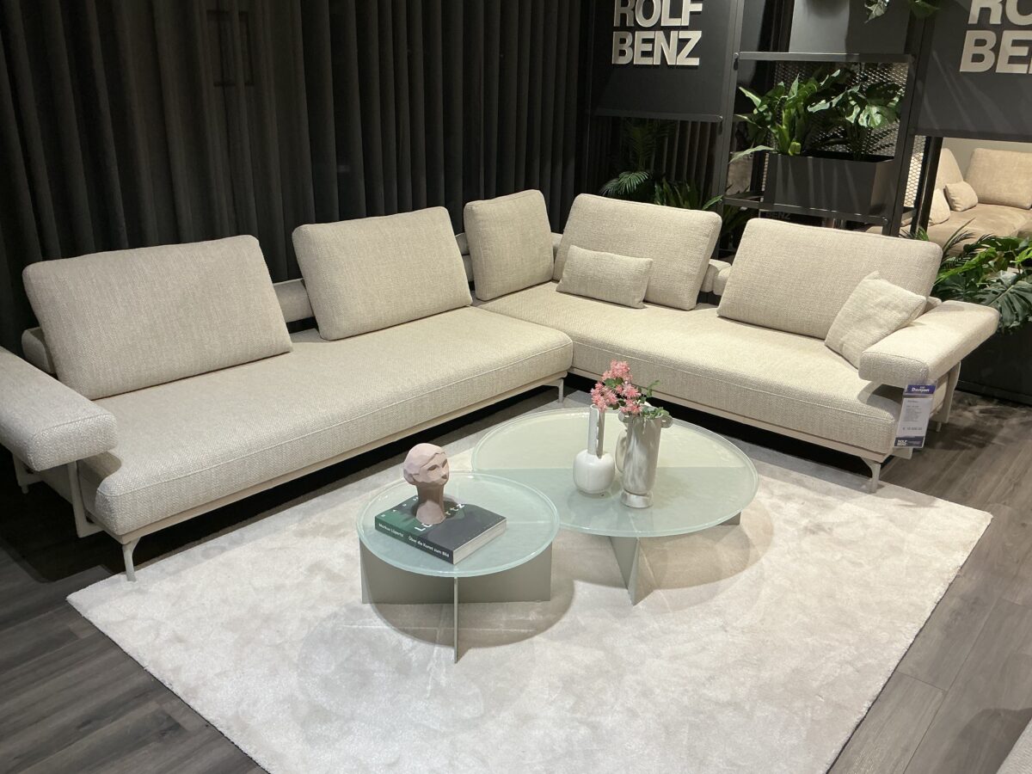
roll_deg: -1.6
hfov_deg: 61.7
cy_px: 387
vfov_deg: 48.2
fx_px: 865
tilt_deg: -22.0
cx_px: 516
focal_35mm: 29
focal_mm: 3
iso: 50
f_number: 1.8
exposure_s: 1/60
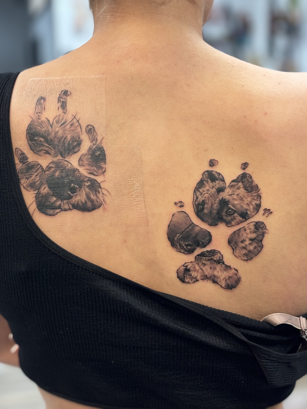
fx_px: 615
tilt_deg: -11.1
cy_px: 204
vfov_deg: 36.8
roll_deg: +1.0
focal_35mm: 52
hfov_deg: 28.0
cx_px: 154
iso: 160
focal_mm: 5.96
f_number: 1.6
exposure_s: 1/60
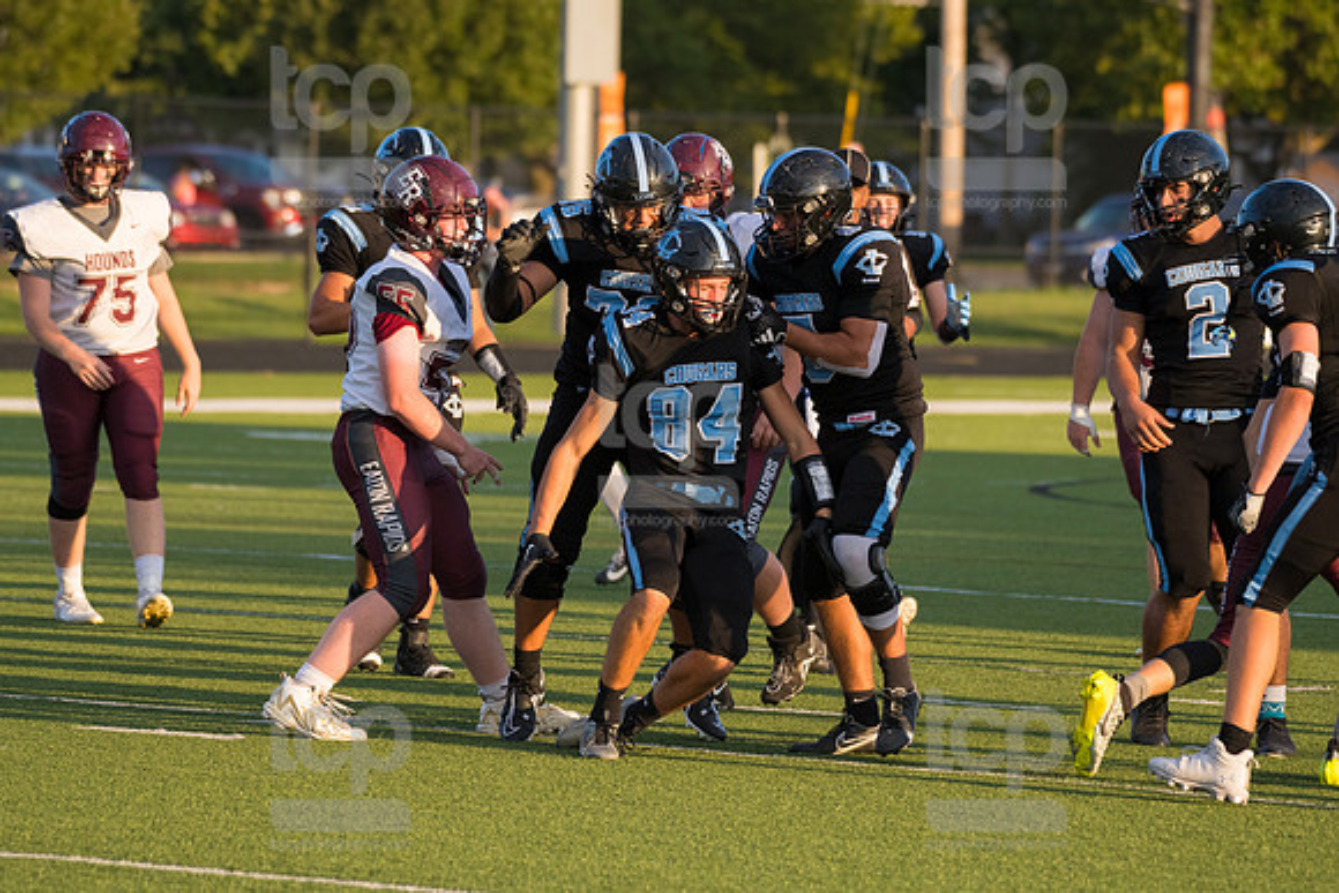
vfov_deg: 5.5
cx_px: 670
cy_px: 446
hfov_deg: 8.2
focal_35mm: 250
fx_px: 9300
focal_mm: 250
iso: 1250
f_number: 5.6
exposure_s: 1/2000
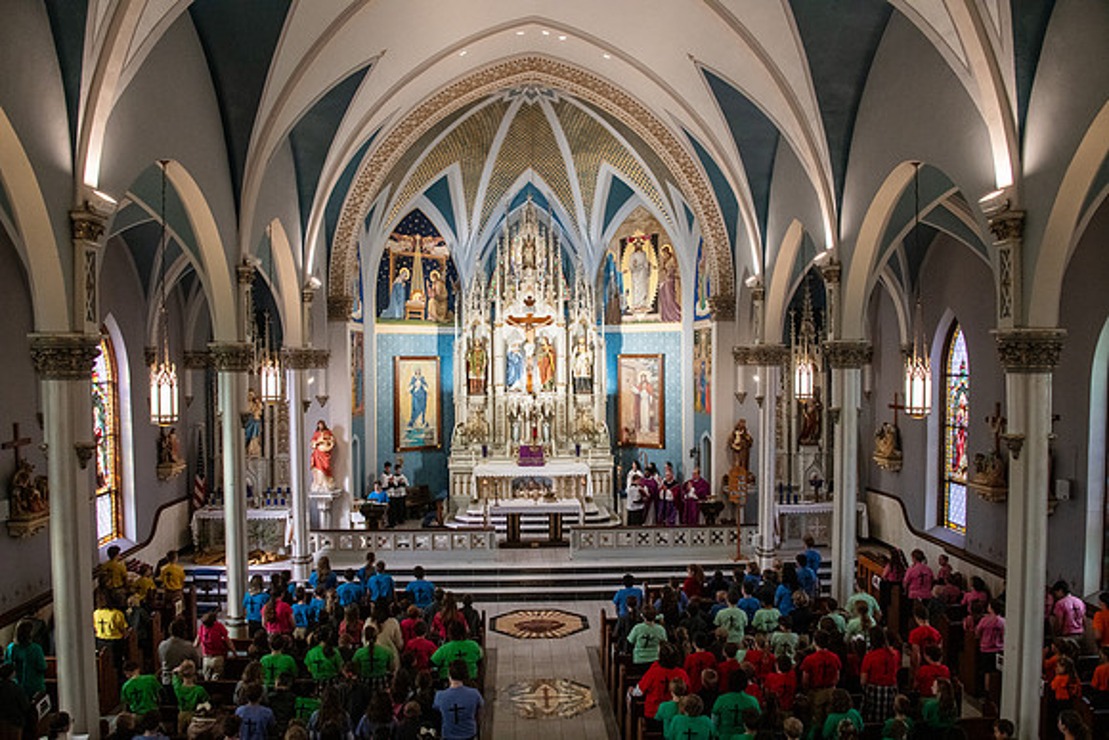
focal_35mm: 28
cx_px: 554
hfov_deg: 65.5
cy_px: 370
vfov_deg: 46.4
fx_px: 863
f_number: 7.1
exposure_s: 1/160
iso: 4000
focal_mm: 28
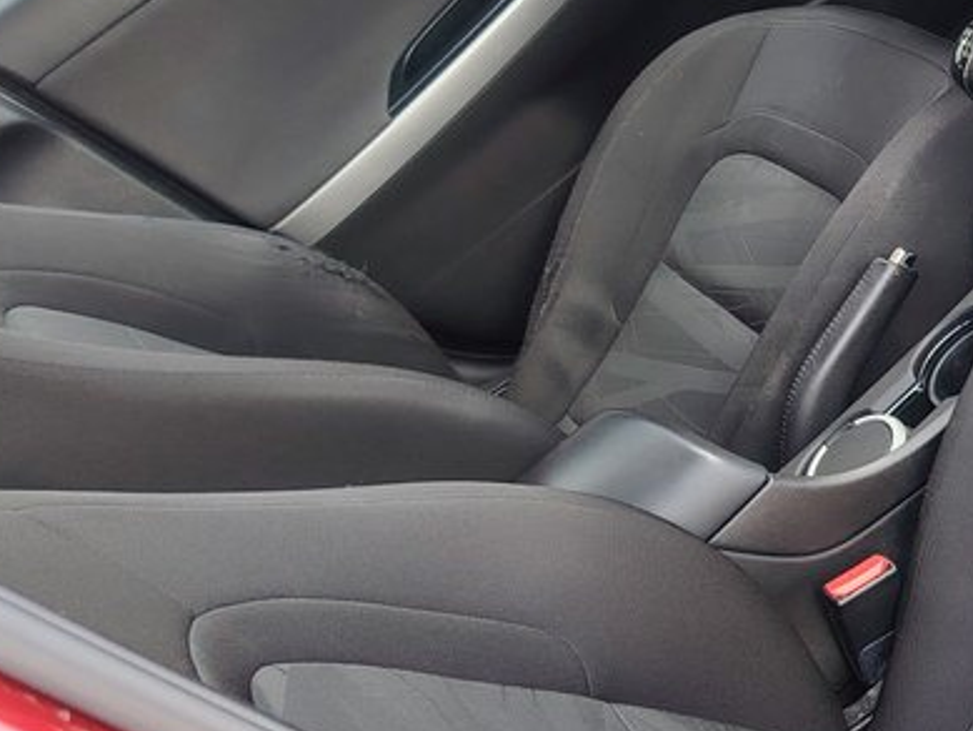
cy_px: 245
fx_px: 2081
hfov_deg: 24.1
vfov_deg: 19.8
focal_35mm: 74
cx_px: 1143
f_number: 1.75
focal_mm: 5.25
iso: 185
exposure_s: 1/50
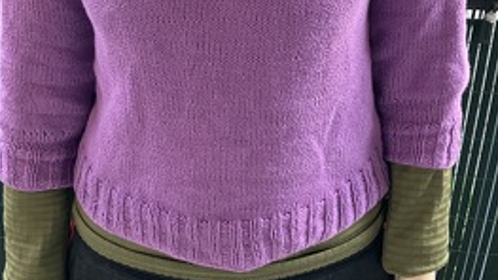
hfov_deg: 38.5
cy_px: 91
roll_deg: -1.3
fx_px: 713
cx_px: 244
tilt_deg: -28.2
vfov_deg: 22.1
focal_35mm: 54
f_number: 1.8
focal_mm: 3.99
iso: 125
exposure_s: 1/60
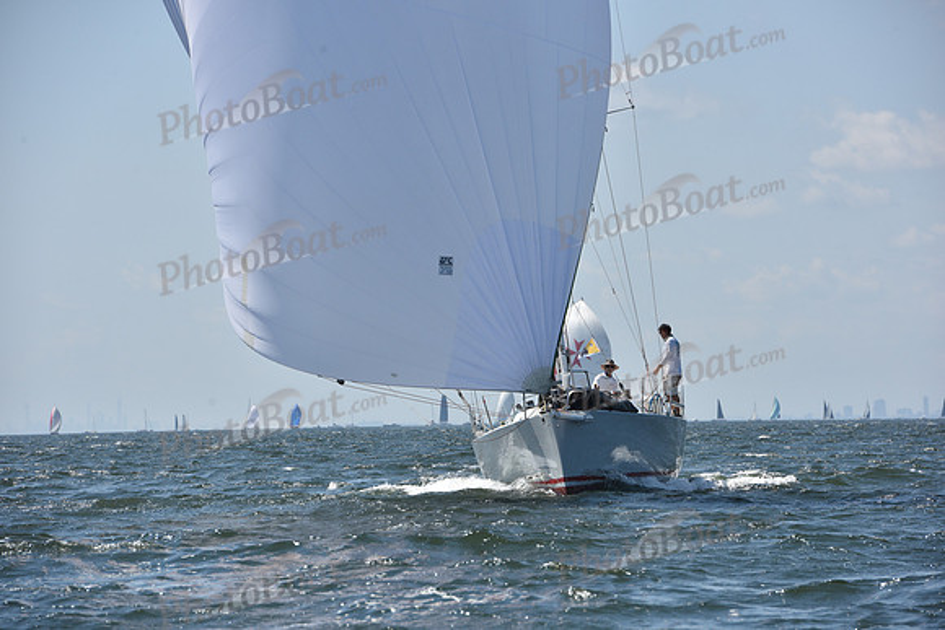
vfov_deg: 6.9
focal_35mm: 200
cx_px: 472
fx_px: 5251
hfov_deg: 10.3
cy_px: 315
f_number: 9
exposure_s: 1/1250
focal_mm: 200
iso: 320
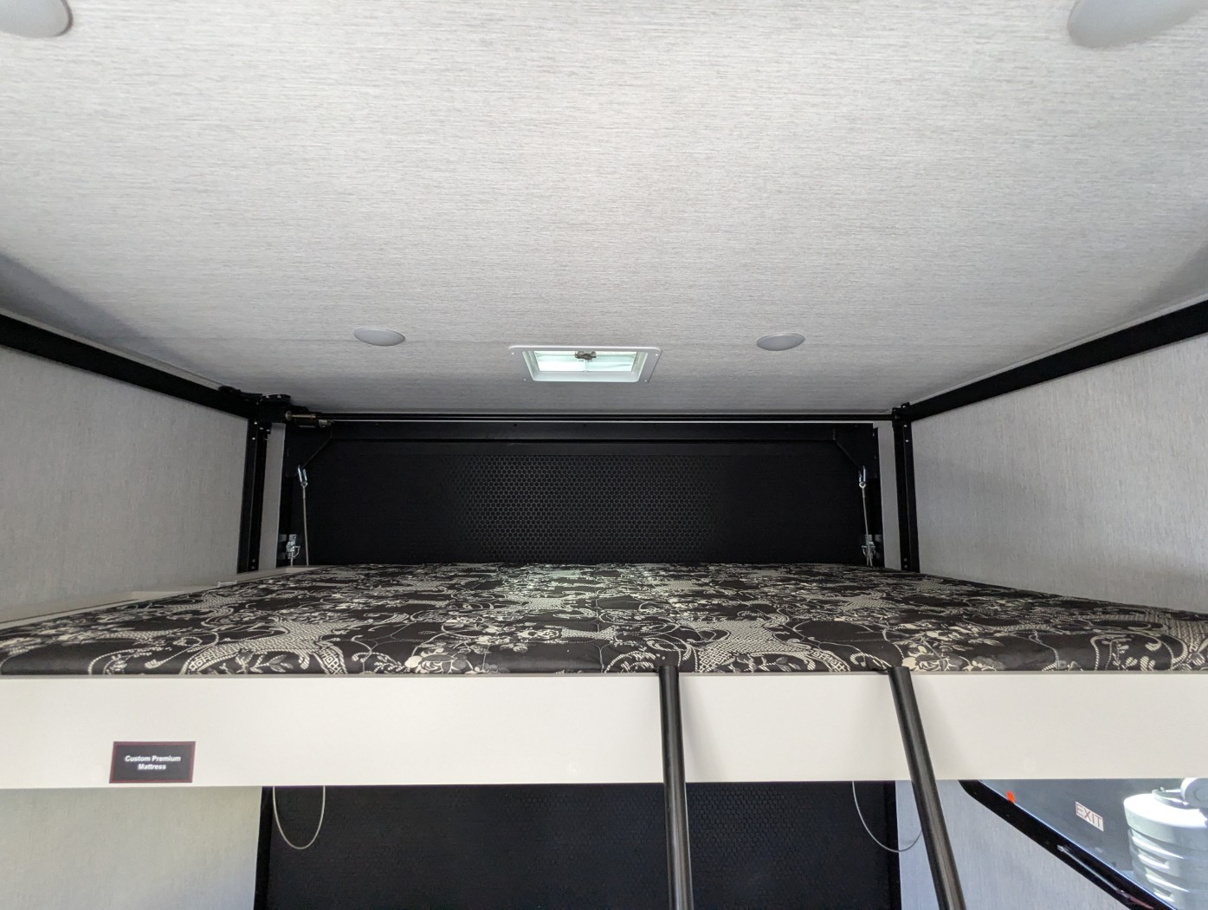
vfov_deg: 78.2
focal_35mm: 16
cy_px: 455
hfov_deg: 94.4
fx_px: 559
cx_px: 604
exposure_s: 1/48.8
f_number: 2.2
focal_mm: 2.35
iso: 316
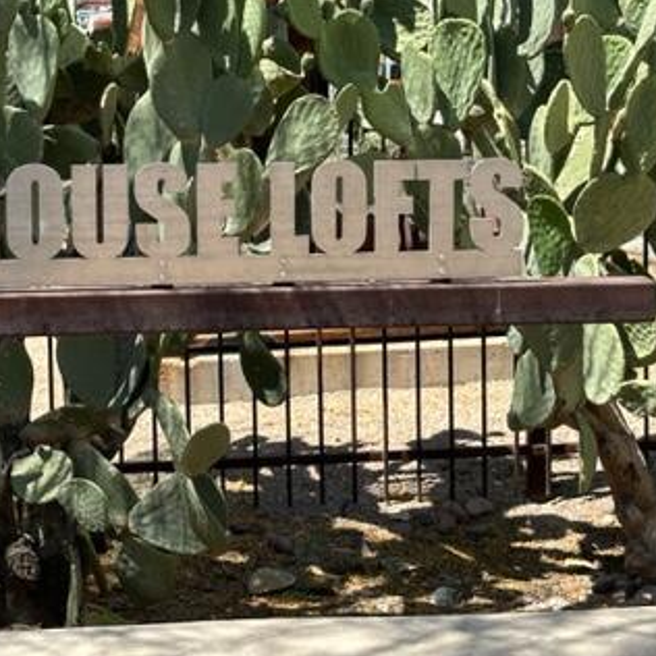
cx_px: 243
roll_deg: +1.2
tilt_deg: -5.2
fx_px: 1844
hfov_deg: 20.1
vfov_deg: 20.1
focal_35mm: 86
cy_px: 191
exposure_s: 1/1639
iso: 64
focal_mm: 6.86
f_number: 1.78
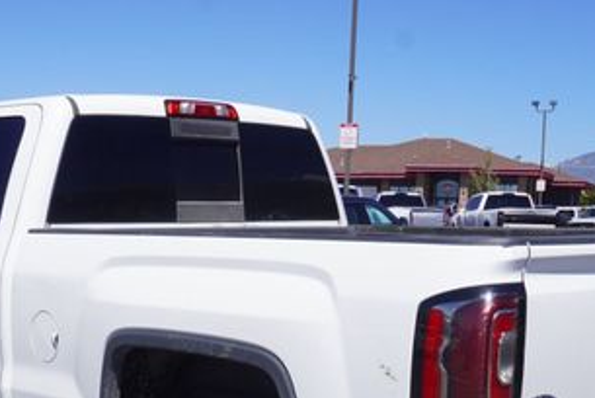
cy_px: 414
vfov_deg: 19.9
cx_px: 244
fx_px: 1093
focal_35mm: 66
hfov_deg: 30.4
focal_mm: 21
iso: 100
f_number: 10
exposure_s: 1/160
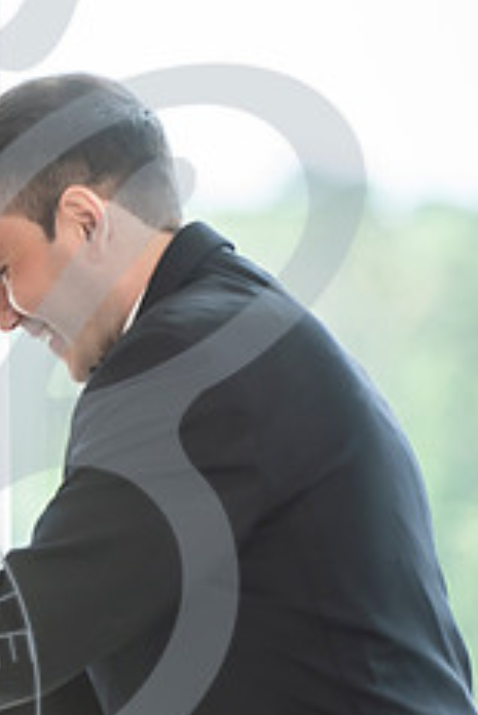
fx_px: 6522
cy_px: 445
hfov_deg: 4.2
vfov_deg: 6.3
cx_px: -123
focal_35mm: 328
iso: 250
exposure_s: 1/250
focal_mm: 130
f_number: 2.8
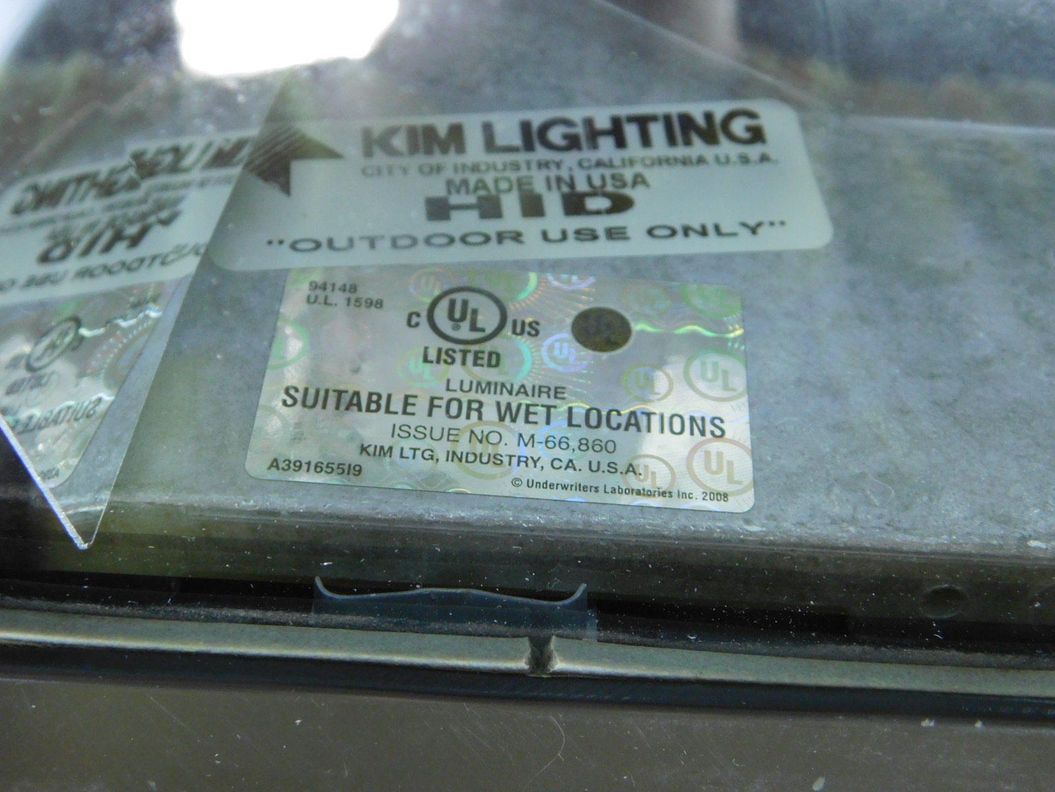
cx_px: 528
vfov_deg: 32.2
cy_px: 396
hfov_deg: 42.1
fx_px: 1371
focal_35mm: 45
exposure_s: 1/25
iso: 400
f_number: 3.7
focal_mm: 8
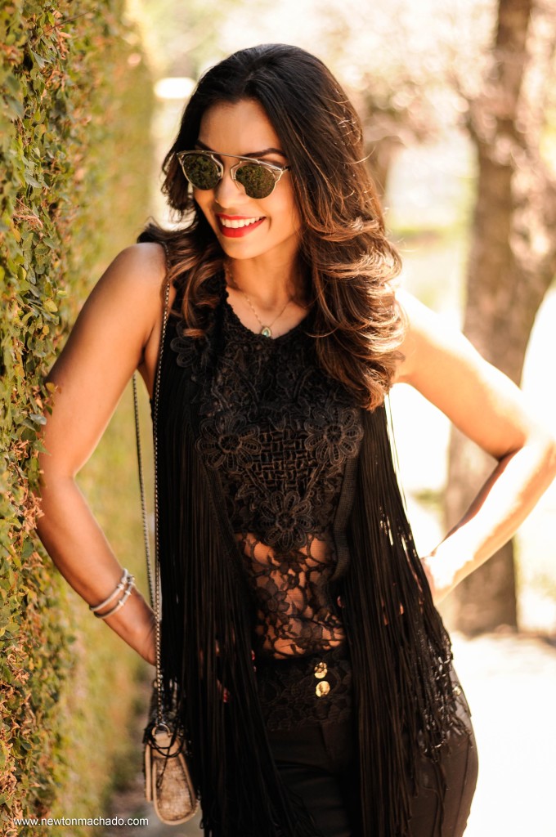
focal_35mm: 75
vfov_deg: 27.0
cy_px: 418
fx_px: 1742
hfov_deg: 18.1
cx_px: 278
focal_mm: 50
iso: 320
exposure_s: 1/1250
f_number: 1.8
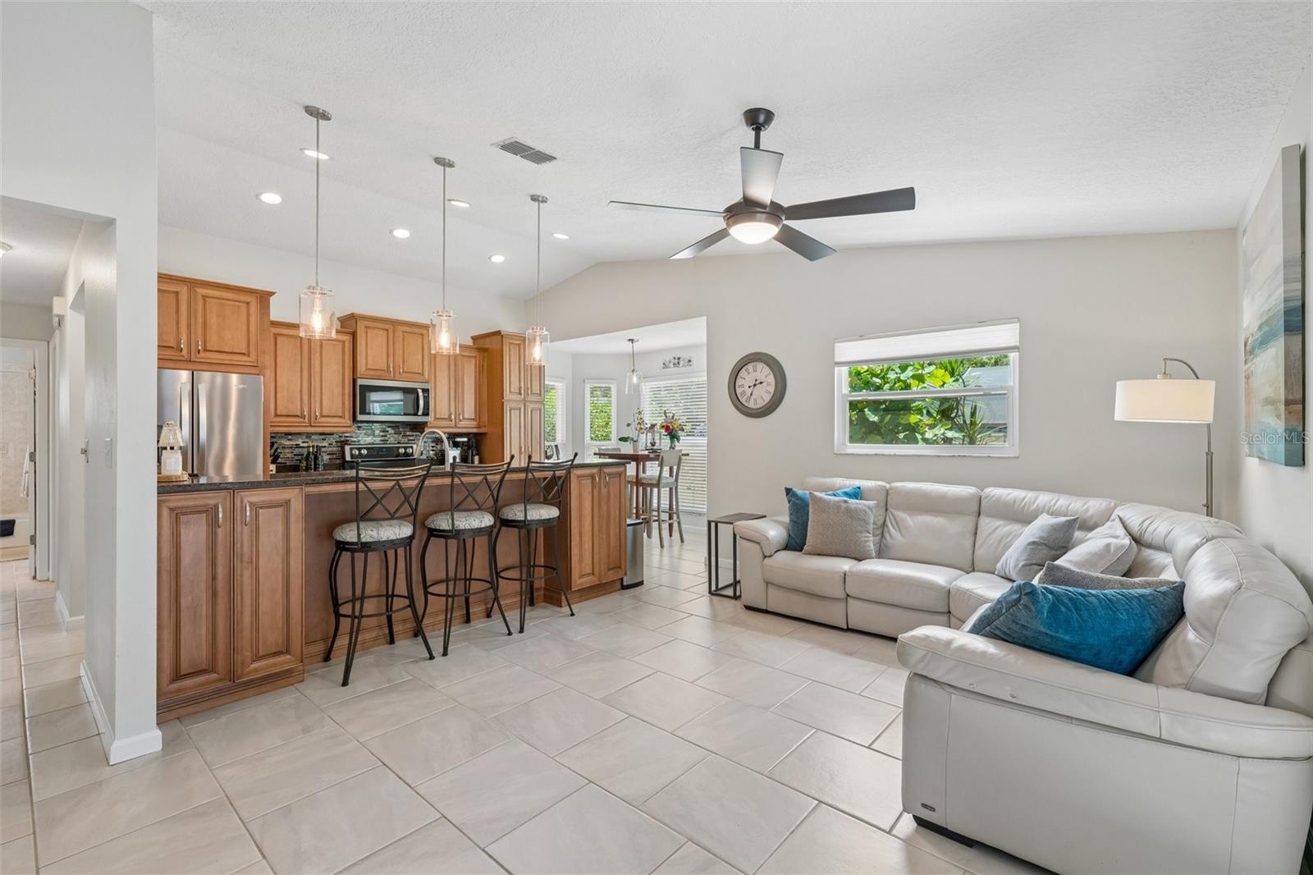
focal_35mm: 16
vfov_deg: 73.7
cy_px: 438
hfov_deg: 96.7
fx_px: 583
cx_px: 656
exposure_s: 1/60
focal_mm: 16
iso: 800
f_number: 8
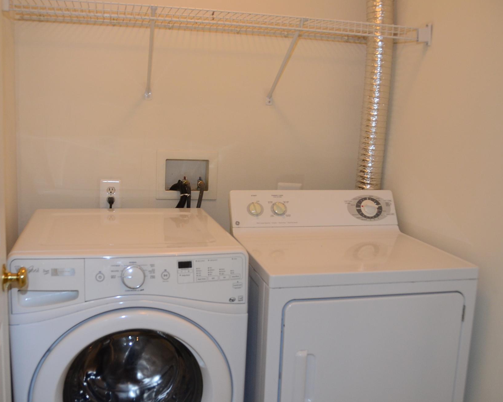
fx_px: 521
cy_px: 195
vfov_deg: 42.2
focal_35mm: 35
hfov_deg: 51.5
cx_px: 226
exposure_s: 1/60
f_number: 3.5
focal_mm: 20
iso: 800
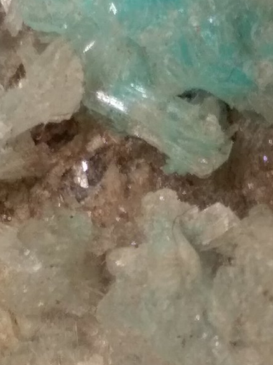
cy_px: 333
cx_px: 302
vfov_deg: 26.4
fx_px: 747
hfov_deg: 19.8
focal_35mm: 71
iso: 128
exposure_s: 1/50
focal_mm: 3.54
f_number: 2
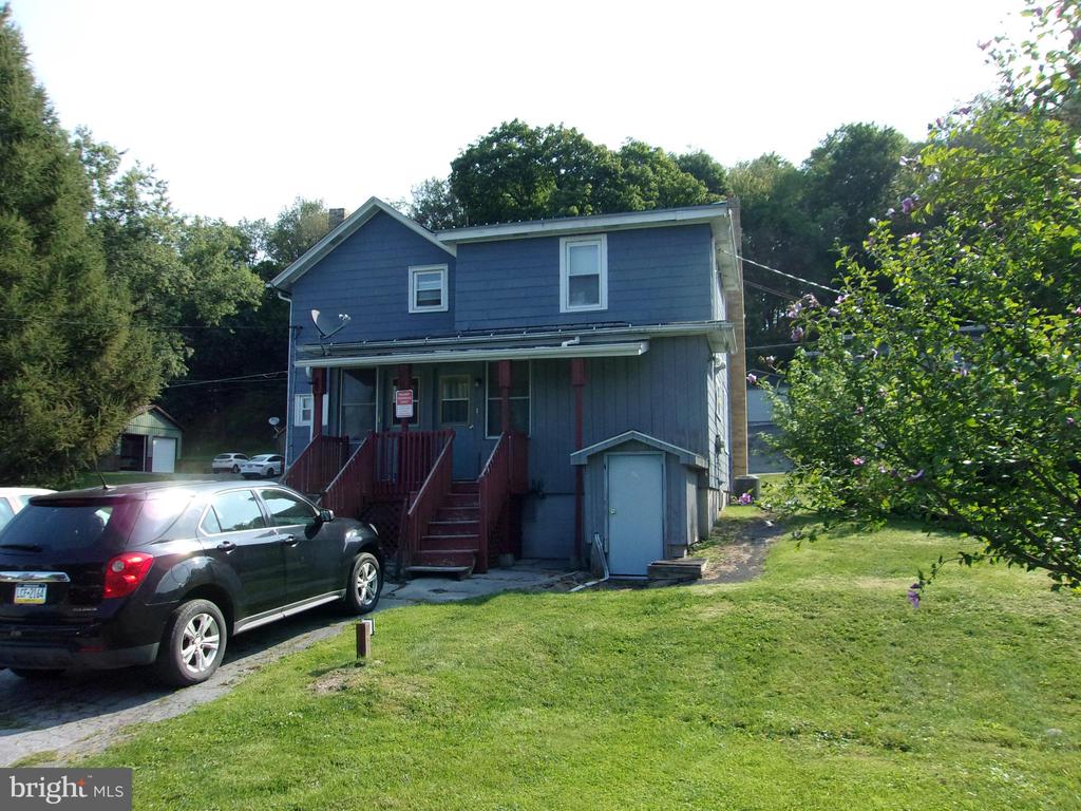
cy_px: 406
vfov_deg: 51.4
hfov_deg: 65.3
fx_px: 843
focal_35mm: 27
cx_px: 540
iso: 200
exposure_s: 1/110
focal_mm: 4.9
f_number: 10.4
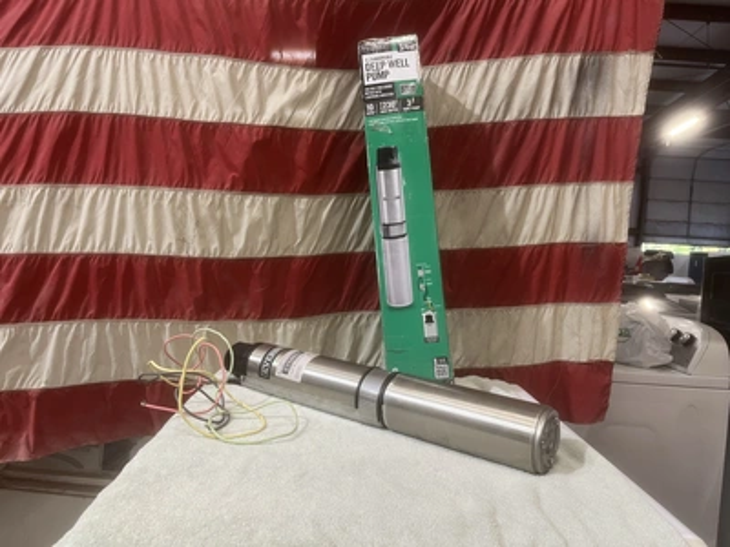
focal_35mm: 26
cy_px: 274
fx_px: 548
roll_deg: -3.1
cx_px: 365
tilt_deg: -3.2
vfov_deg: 53.1
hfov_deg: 67.3
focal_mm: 5.1
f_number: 1.6
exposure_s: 1/60
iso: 80
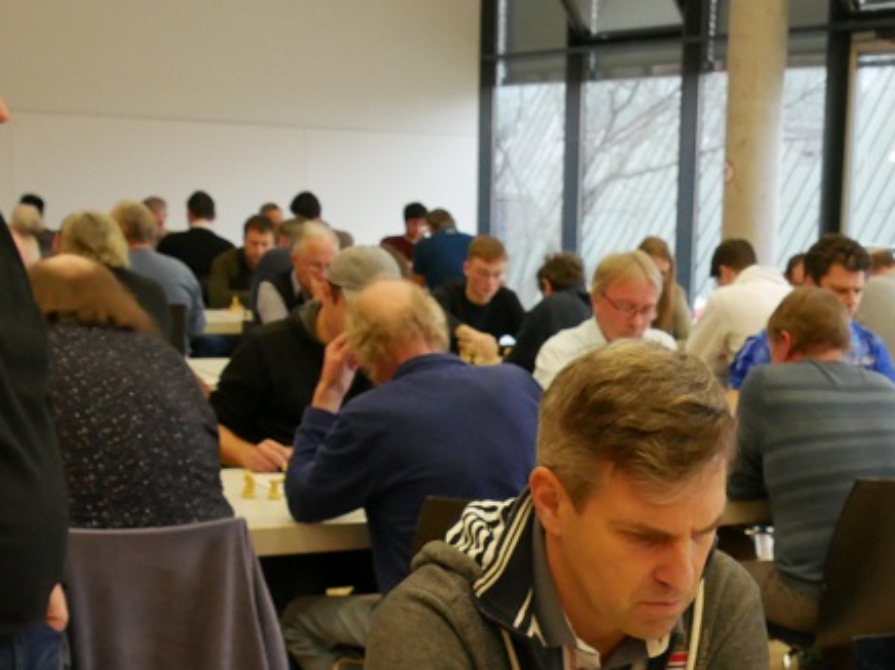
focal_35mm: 69
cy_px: 602
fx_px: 1784
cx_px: 718
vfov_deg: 20.9
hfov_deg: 27.6
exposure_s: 1/60
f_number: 5.6
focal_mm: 15
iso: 1600
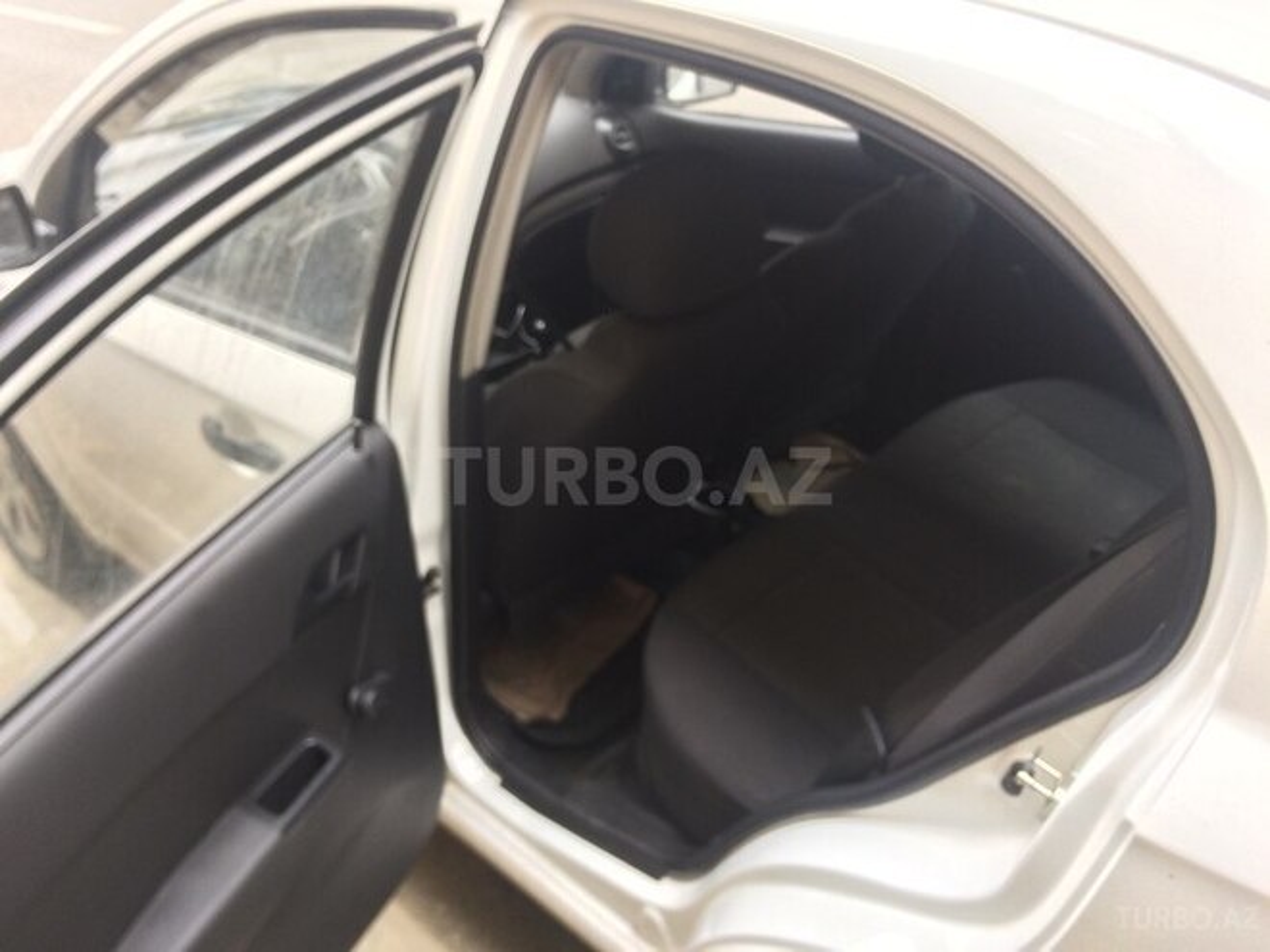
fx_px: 1064
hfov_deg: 61.7
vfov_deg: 48.2
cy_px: 476
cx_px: 635
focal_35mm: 29
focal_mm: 4.15
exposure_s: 1/33
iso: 50
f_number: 2.2
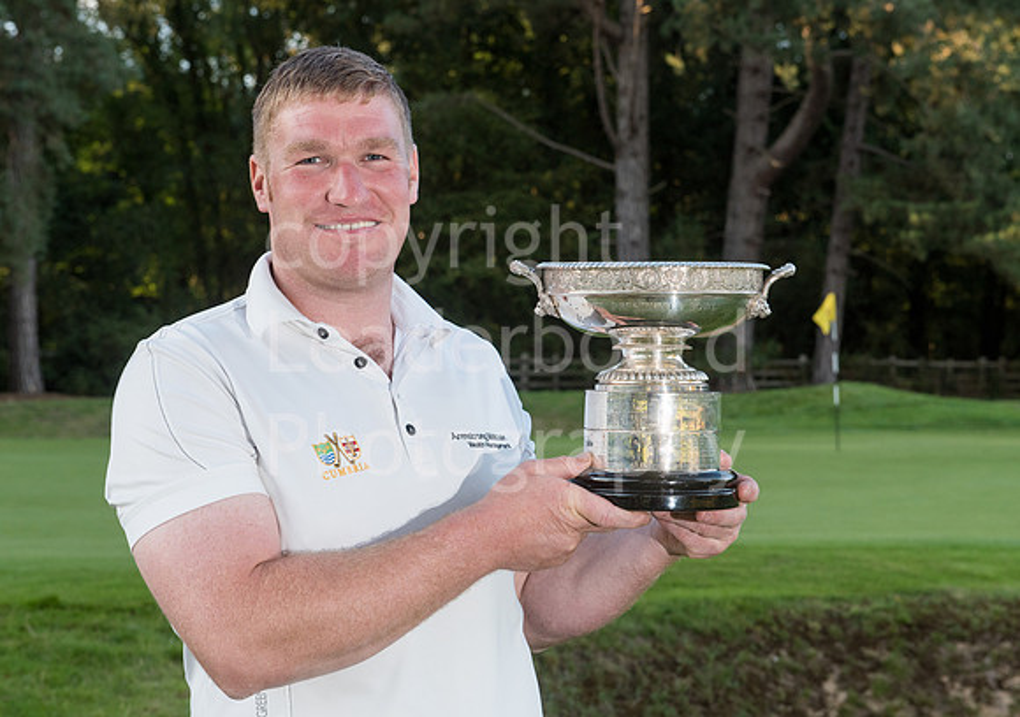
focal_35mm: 81
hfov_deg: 24.6
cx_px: 536
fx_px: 2341
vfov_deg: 17.4
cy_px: 347
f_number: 8
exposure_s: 1/200
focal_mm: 70
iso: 400
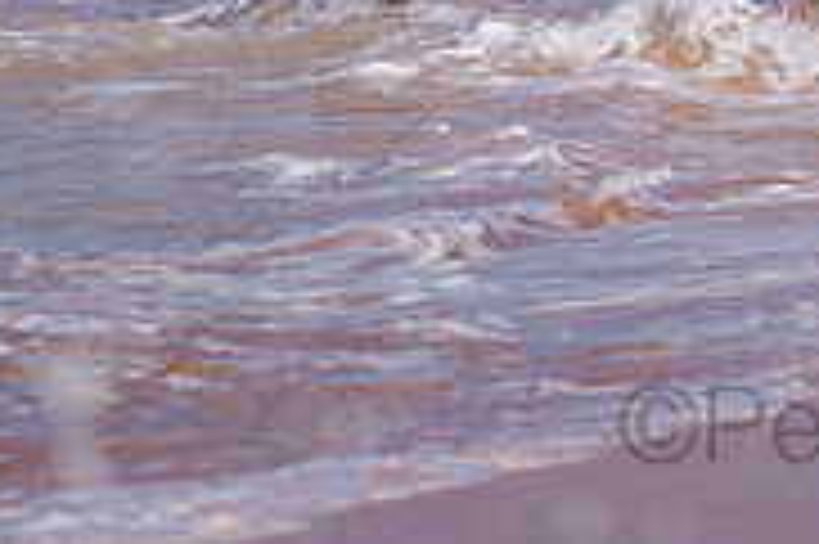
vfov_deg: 0.7
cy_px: -442
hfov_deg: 1.1
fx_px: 41844
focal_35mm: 1841
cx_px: 831
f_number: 5.6
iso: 125
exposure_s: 1/2000
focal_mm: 500
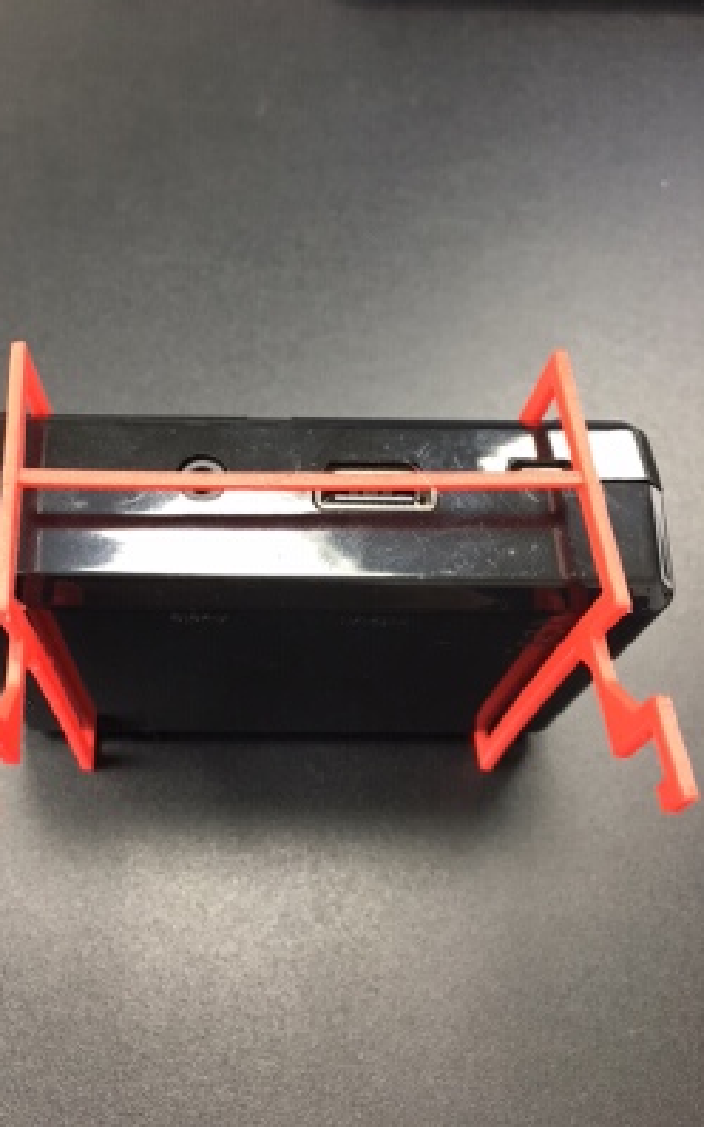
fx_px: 952
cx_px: 287
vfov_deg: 61.2
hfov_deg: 40.4
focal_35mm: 31
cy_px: 565
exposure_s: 1/33
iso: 200
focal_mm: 4.15
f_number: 2.2
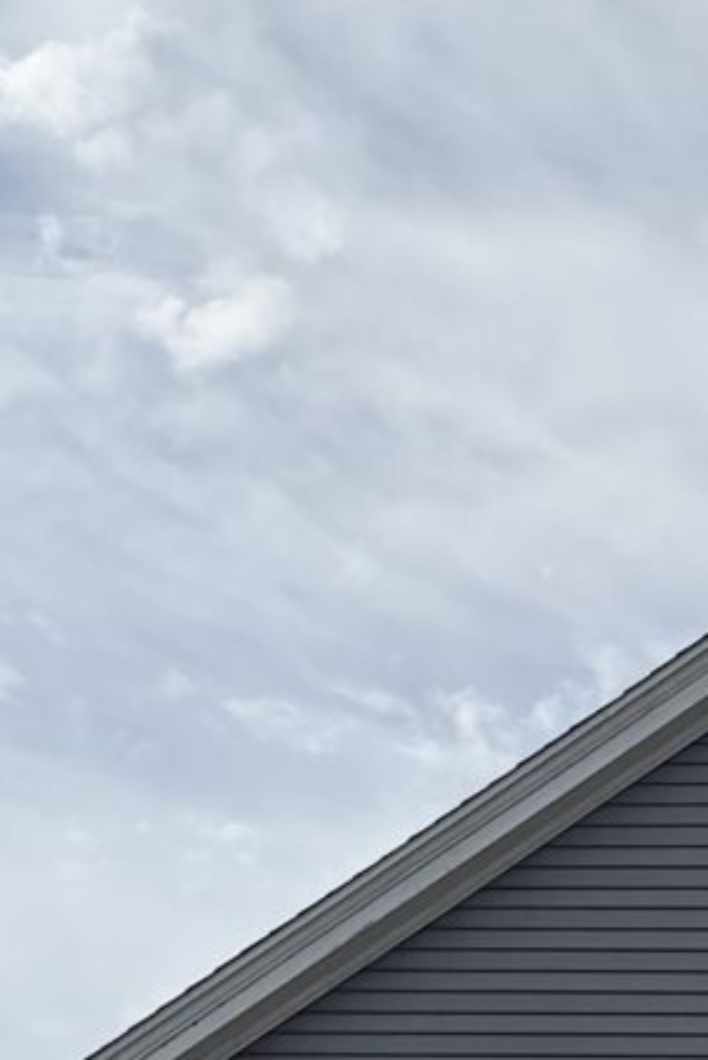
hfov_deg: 9.2
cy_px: 1305
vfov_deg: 13.5
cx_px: 913
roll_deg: +1.4
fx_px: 4333
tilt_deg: +13.3
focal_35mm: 147
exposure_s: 1/7813
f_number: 1.6
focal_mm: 5.96
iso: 50
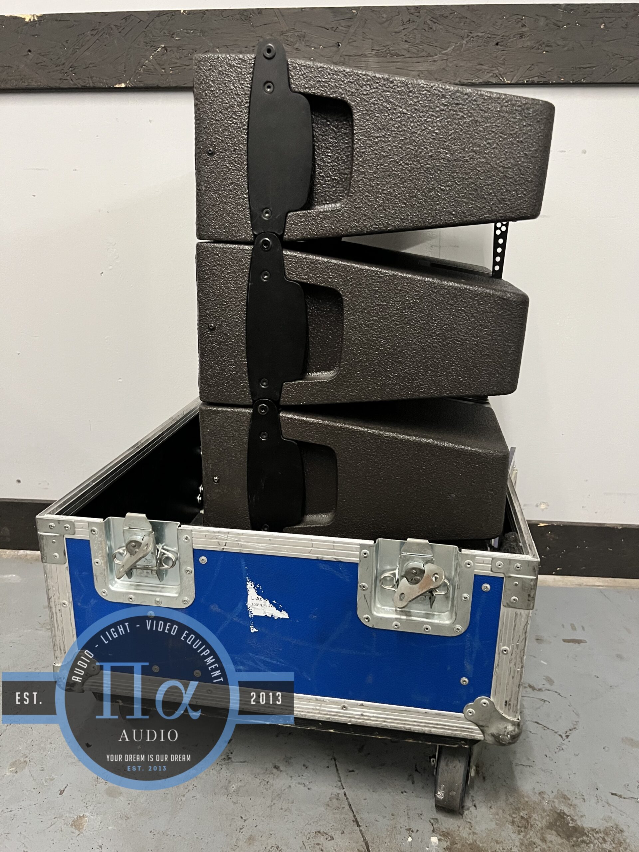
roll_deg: -0.9
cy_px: 426
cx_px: 320
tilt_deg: -16.6
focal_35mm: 26
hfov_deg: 53.1
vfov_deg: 67.3
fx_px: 640
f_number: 1.5
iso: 500
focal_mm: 5.7
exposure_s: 1/33
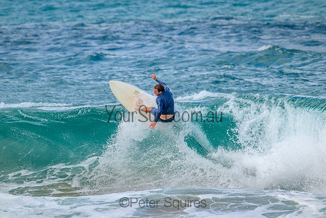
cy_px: 109
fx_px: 7246
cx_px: 163
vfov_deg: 1.7
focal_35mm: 800
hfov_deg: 2.6
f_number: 11
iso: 1600
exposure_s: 1/2000
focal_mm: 800
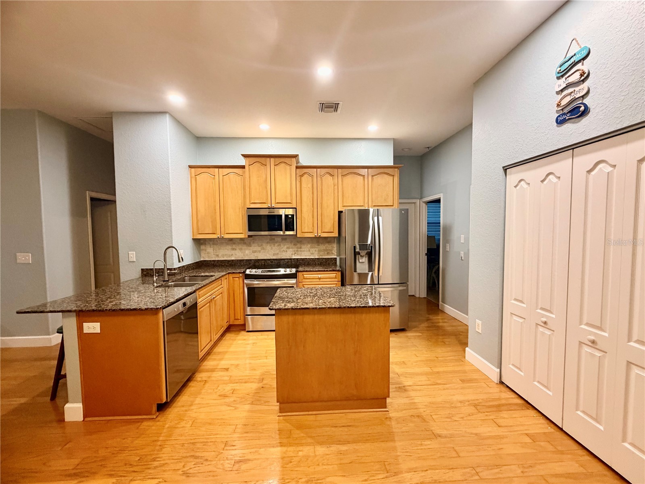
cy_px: 242
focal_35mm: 14
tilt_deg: -2.9
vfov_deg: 85.7
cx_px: 322
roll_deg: +0.6
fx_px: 261
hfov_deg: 102.1
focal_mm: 2.22
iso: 320
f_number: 2.2
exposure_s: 1/60
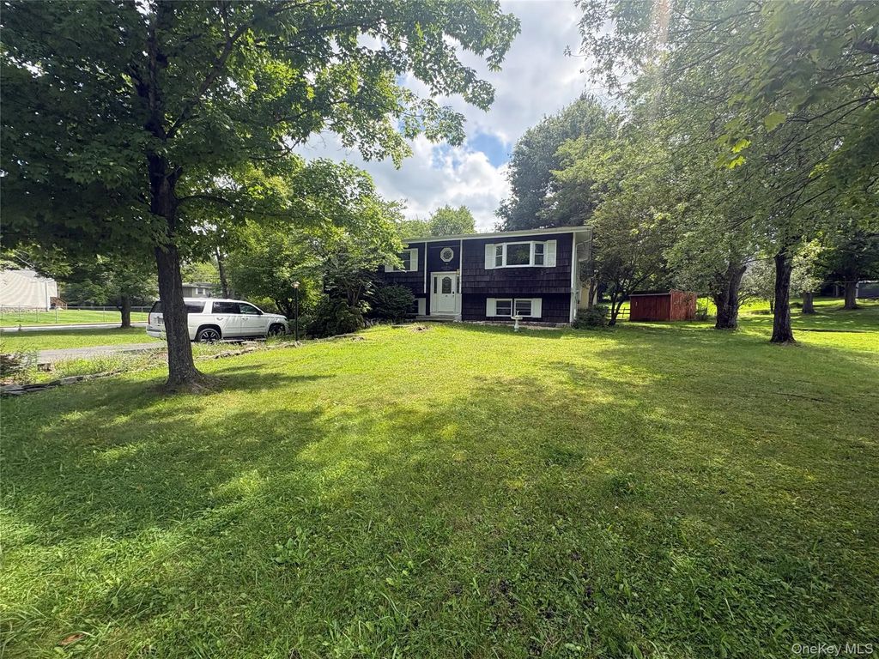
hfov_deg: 102.1
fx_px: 356
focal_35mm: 14
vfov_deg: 85.7
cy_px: 330
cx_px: 440
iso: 64
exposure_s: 1/771
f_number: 2.2
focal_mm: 2.22
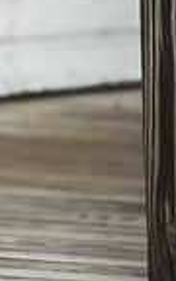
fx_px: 6063
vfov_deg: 2.7
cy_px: -71
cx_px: -374
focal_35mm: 790
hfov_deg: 1.7
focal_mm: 190
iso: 250
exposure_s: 1/200
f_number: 2.8
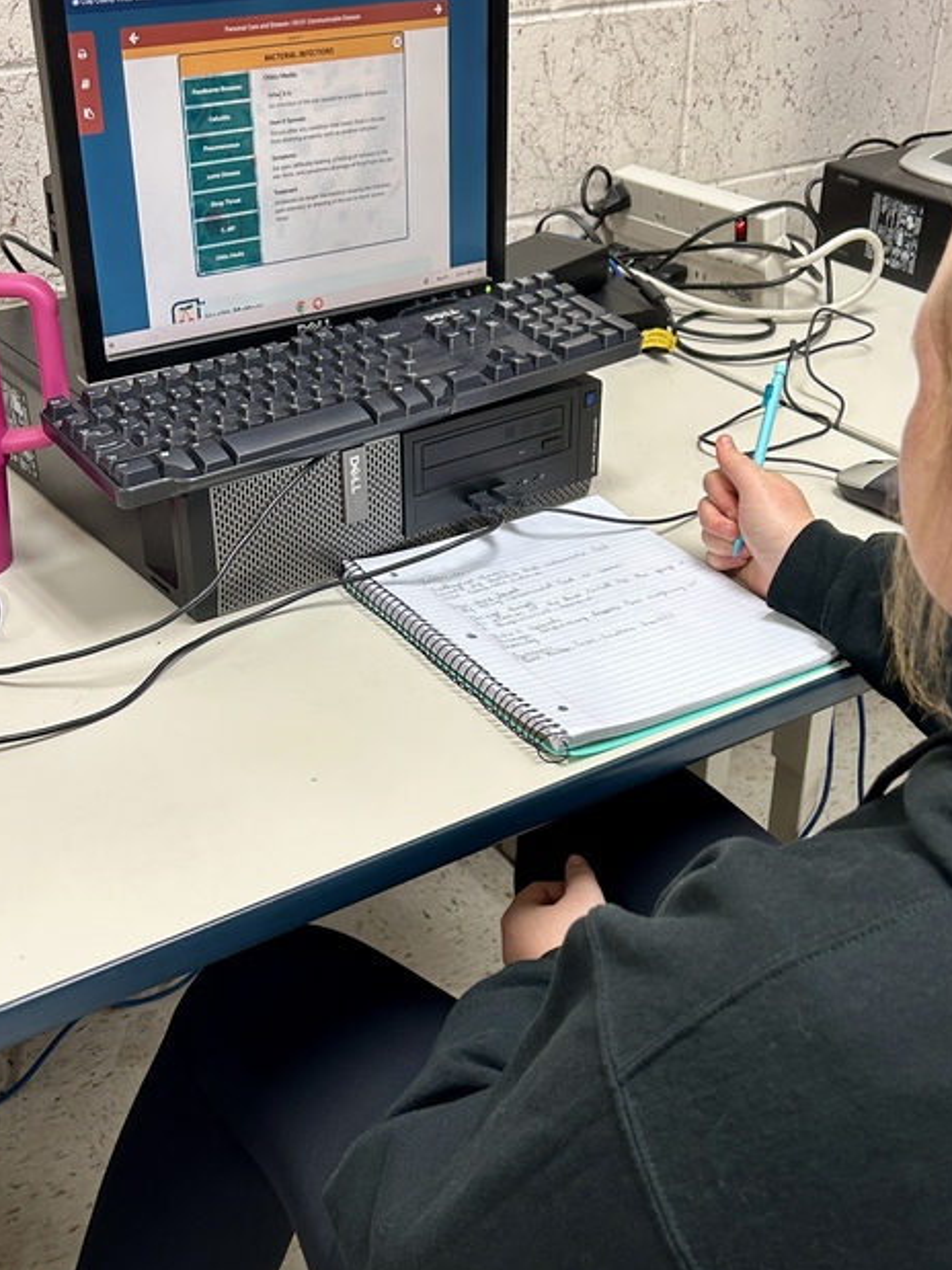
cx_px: 503
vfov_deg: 43.9
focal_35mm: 43
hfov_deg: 33.6
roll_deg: -2.3
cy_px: 638
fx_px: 1577
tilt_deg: -31.6
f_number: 1.5
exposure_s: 1/60
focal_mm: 5.7
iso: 100
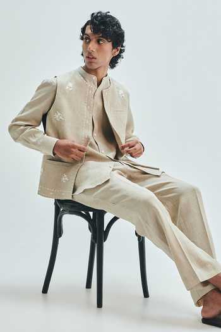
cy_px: 166
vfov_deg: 36.2
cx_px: 110
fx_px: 506
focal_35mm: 55
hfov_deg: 24.6
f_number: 8
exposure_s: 1/125
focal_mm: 55
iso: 400
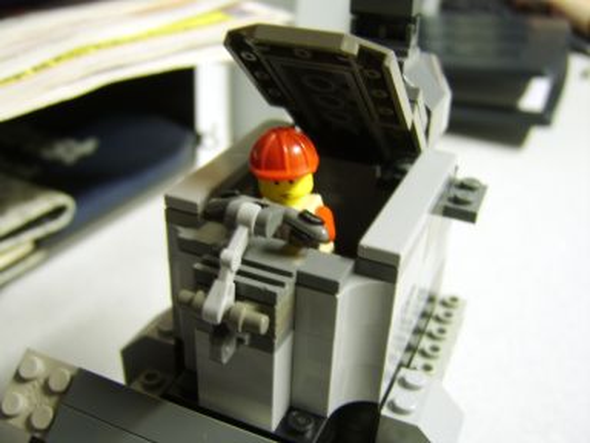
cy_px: 222
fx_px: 528
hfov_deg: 58.4
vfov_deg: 45.4
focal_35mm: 31
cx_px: 295
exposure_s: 1/3
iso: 71
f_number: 2.7
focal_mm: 8.13
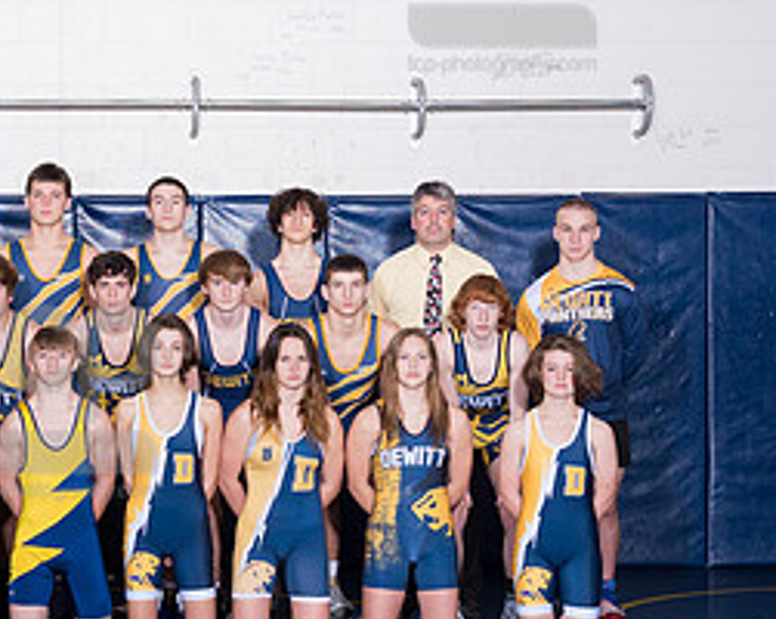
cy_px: 393
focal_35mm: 115
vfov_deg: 13.4
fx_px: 2637
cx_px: 57
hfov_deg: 16.5
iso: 500
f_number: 7.1
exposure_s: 1/250
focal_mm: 48
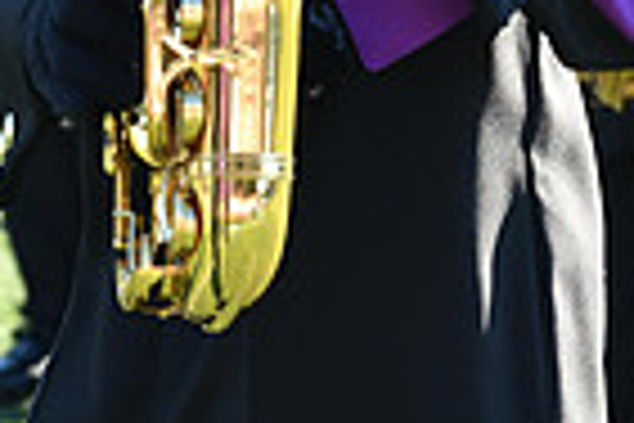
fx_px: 8005
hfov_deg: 4.5
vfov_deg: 3.0
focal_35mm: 455
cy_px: -554
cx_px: 265
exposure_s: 1/400
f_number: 5.6
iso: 400
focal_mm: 95
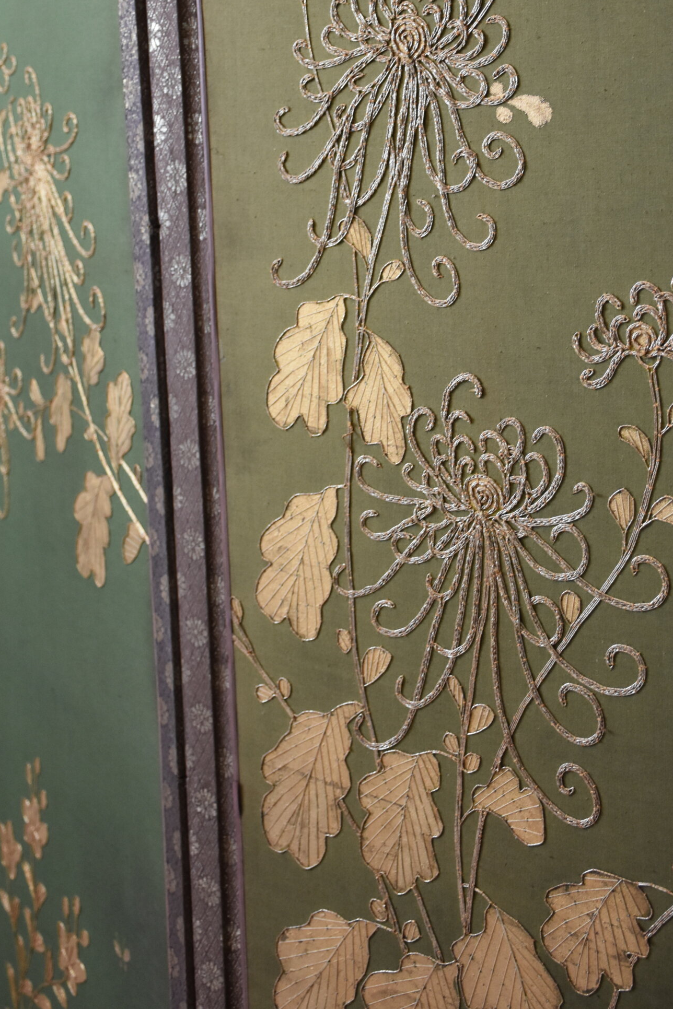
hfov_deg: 25.1
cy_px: 358
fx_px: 1505
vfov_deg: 36.8
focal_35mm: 54
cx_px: 418
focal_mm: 27
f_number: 4
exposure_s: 1/60
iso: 1400
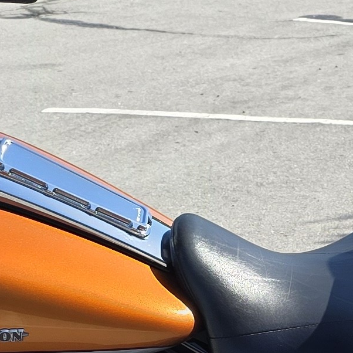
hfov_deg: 12.9
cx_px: 287
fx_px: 1558
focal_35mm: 135
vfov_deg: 12.8
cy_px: 336
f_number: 1.7
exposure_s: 1/2483
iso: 80
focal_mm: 6.3
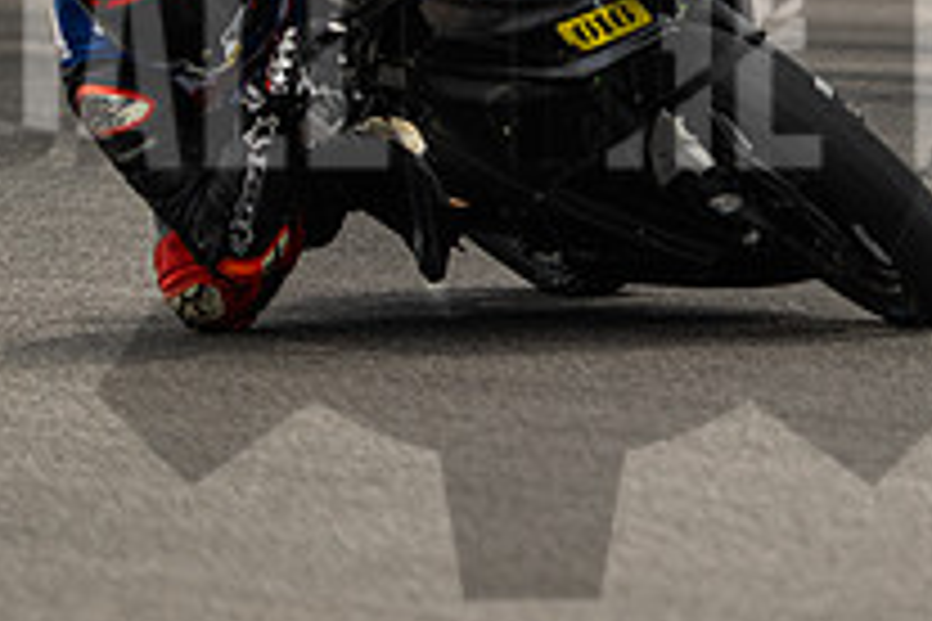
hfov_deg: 2.5
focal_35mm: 841
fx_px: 21771
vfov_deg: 1.6
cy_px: 52
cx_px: 531
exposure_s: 1/5000
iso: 400
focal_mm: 200
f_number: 2
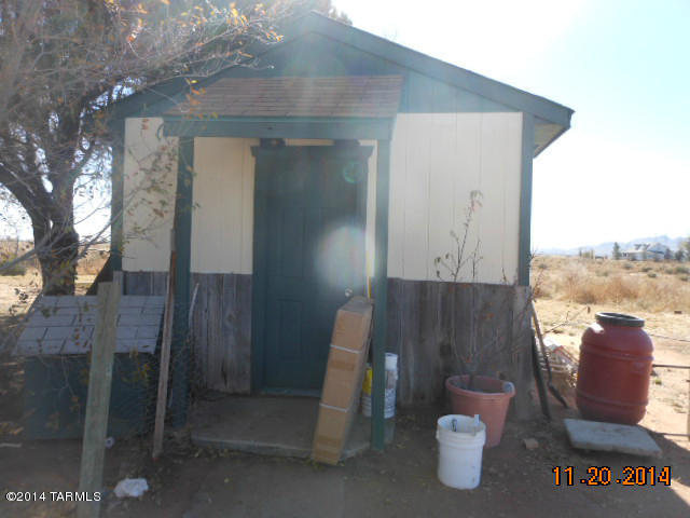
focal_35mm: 28
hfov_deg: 63.4
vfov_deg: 49.7
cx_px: 345
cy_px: 259
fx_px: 558
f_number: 3.7
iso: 80
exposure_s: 1/250
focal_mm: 5
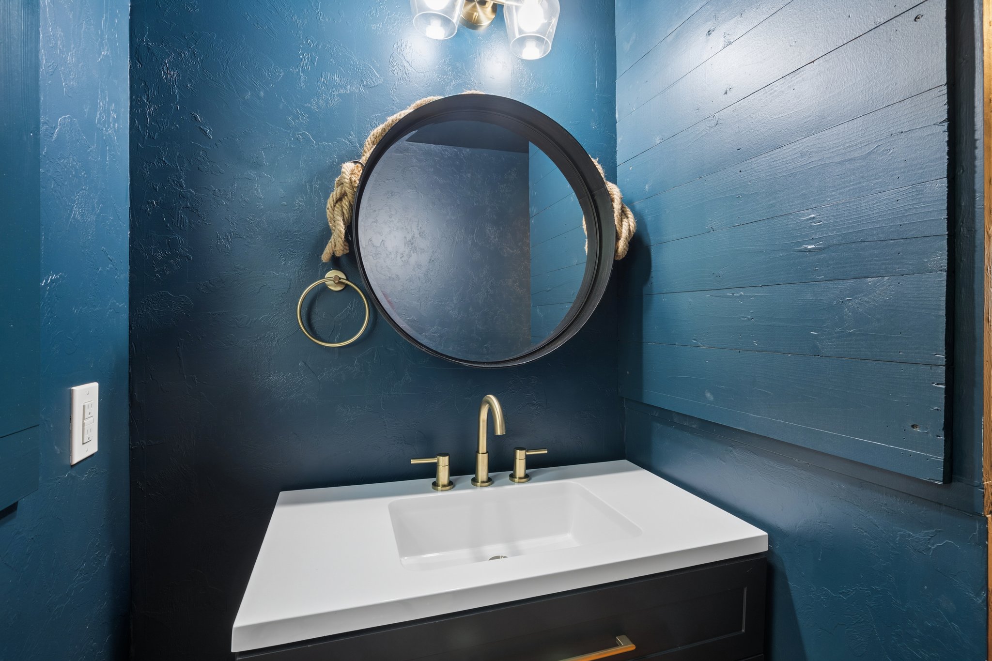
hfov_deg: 90.0
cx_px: 496
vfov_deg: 67.4
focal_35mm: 18
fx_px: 496
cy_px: 330
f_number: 8
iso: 200
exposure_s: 1/2
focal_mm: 18
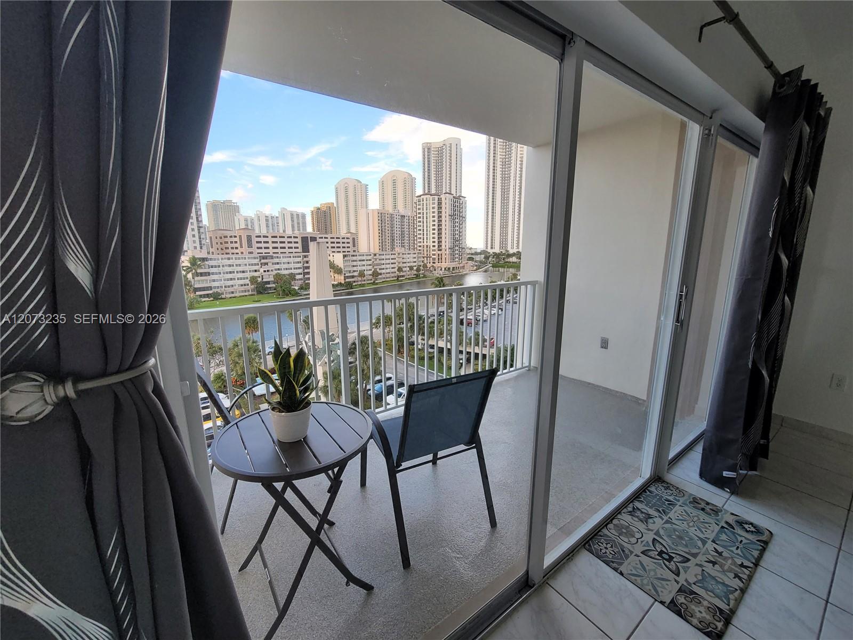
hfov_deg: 106.2
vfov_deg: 89.9
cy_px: 320
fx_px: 320
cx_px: 426
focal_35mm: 13
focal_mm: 2.2
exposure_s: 1/211
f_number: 2.2
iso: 64
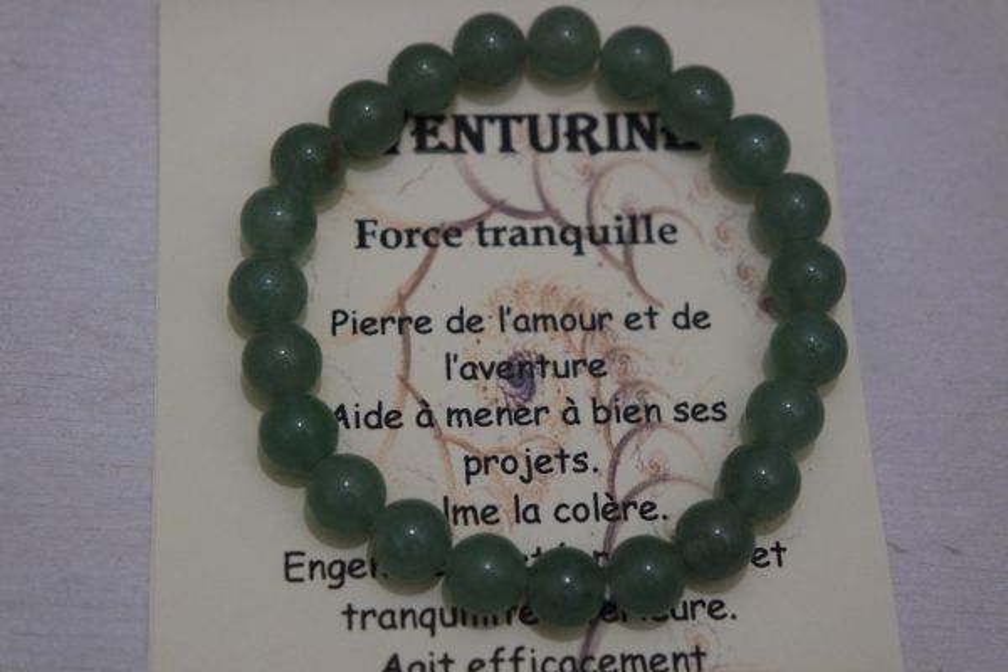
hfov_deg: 26.3
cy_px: 336
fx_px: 2156
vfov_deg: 17.7
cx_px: 504
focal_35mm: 77
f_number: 5.6
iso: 3200
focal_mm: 50
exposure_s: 1/40
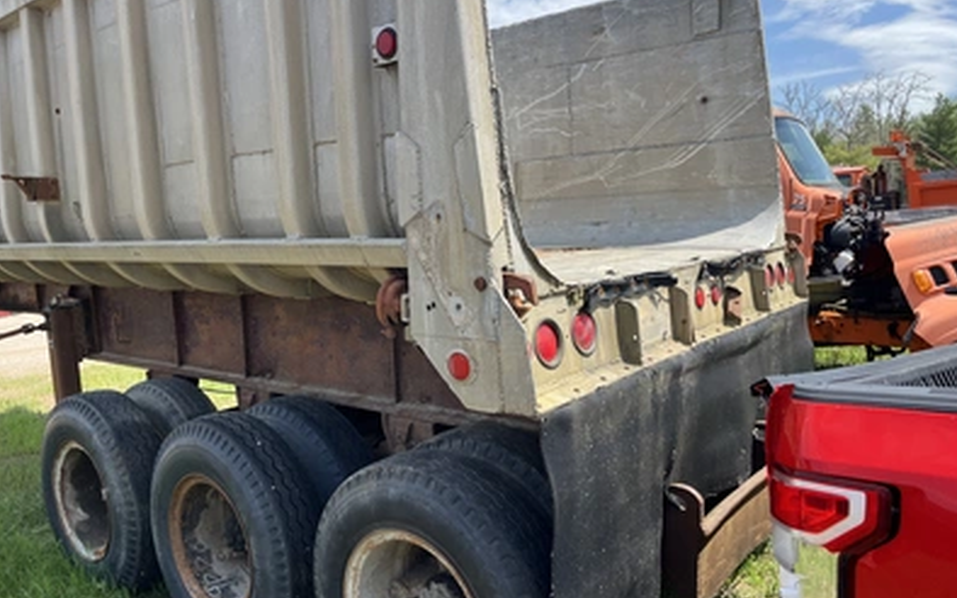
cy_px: 292
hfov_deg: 66.5
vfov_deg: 44.5
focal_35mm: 28
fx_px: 730
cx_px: 483
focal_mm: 5.1
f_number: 1.6
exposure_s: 1/1372
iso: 50
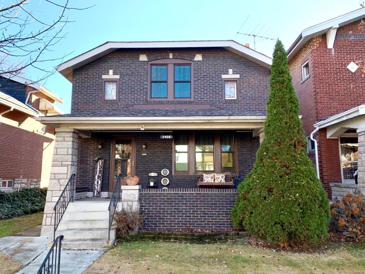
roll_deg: -0.2
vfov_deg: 53.1
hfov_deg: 67.3
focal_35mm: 26
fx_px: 274
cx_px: 182
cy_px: 137
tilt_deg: +9.1
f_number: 1.8
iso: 25
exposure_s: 1/802
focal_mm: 4.25
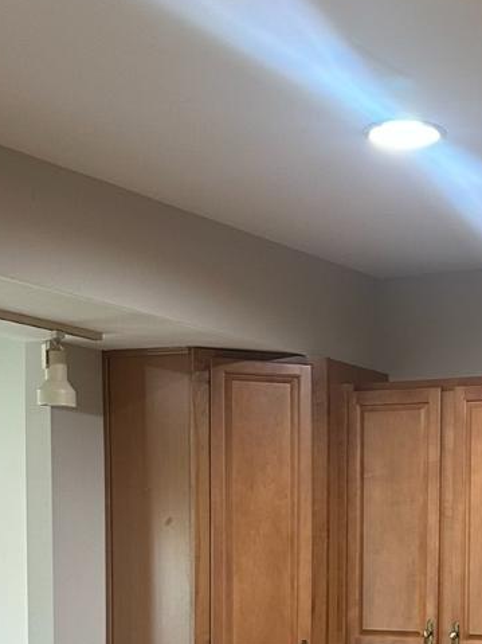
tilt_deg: -5.4
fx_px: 1430
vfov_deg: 23.7
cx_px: 502
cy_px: 714
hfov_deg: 18.5
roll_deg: -1.9
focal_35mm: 77
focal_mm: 6.86
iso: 160
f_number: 1.78
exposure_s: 1/60
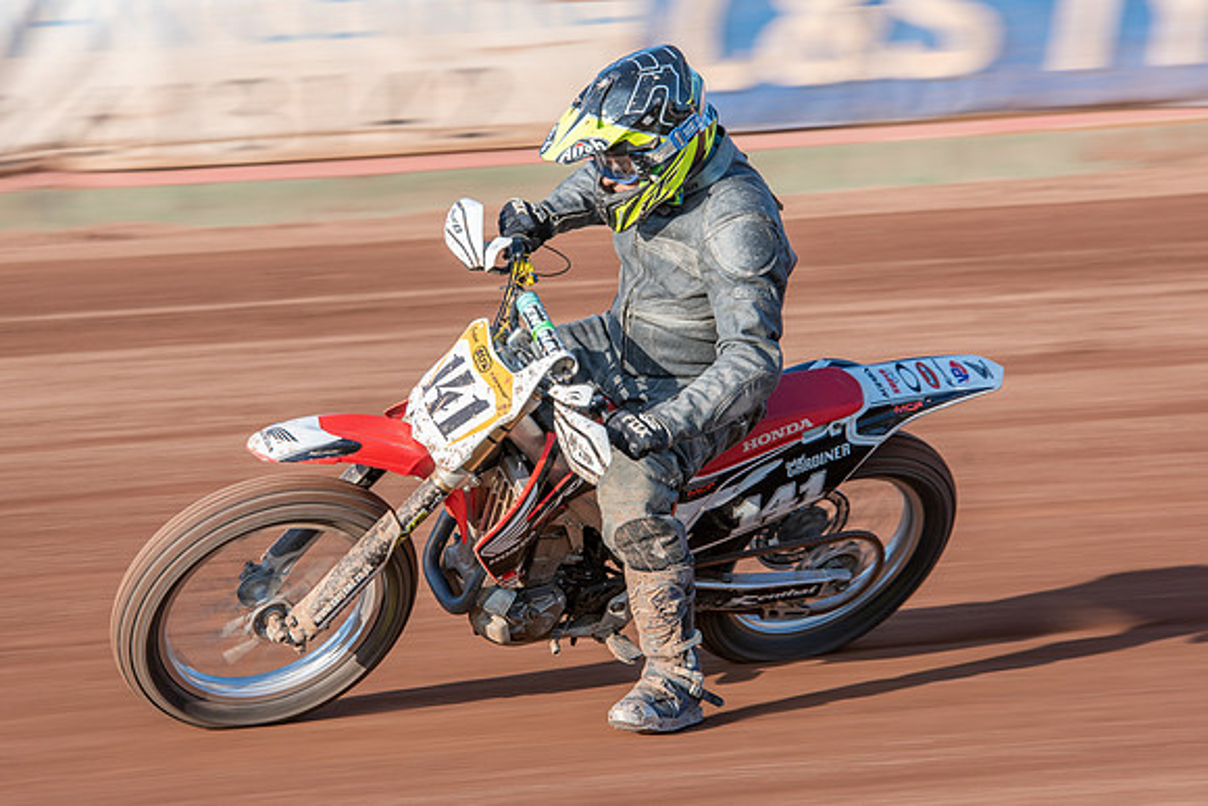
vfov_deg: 6.4
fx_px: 7160
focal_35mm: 213
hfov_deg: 9.6
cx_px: 541
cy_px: 385
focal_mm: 175
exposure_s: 1/125
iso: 100
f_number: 8
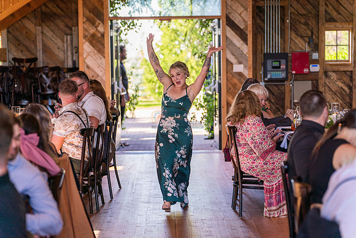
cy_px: 119
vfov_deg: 15.5
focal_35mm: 88
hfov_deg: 23.1
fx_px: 870
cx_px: 178
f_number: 2.8
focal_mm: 88
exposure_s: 1/400
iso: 400
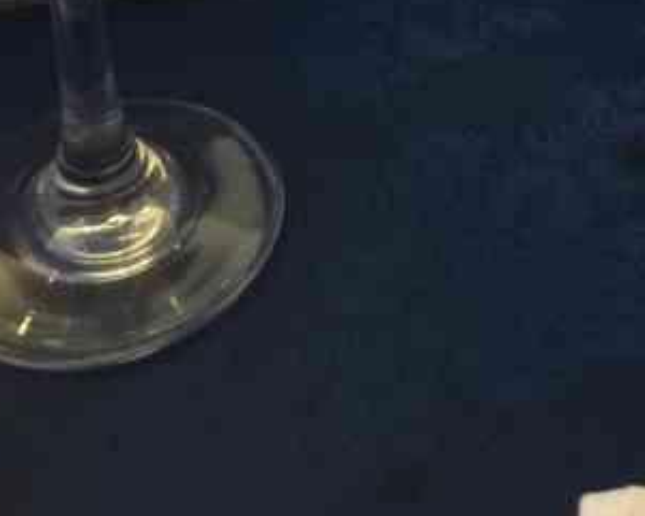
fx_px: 1680
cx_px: 647
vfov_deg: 15.5
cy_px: -352
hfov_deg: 21.0
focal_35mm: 88
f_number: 2.2
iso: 64
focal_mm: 4.15
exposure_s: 1/17
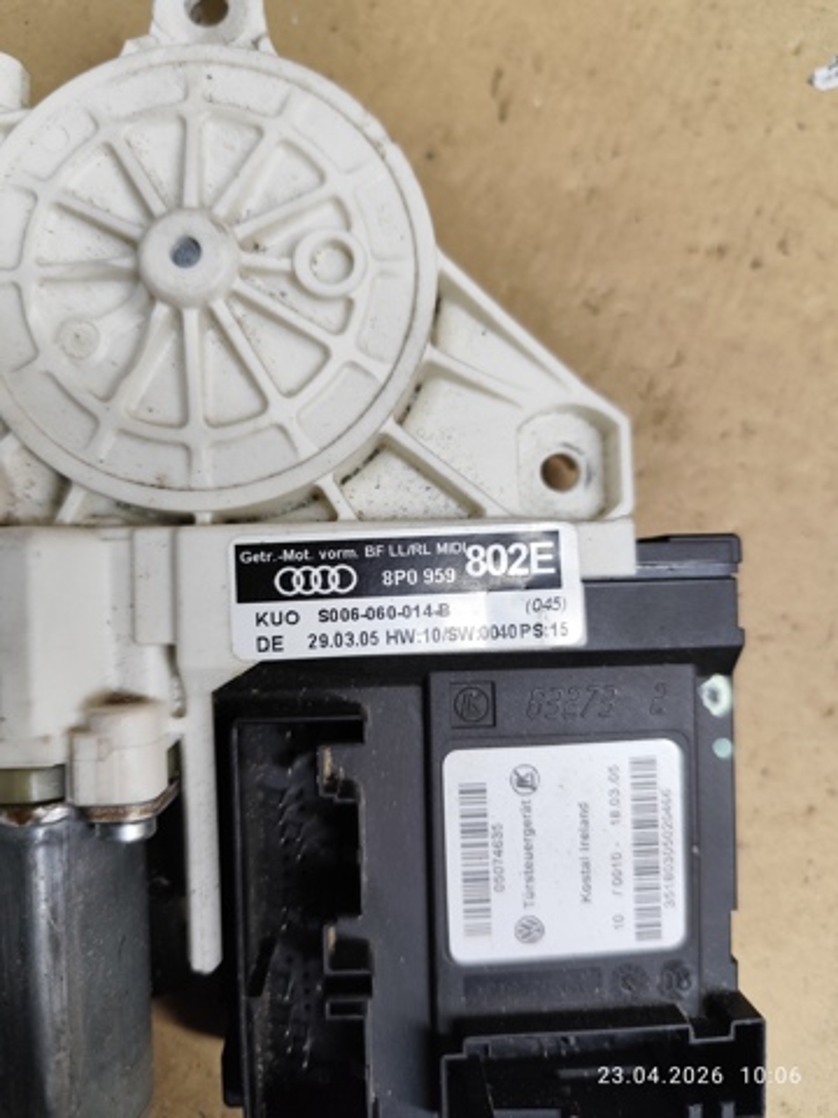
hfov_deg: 58.9
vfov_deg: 73.9
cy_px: 559
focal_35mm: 23
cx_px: 419
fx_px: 742
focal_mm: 6.19
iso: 160
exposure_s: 1/100
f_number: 1.65
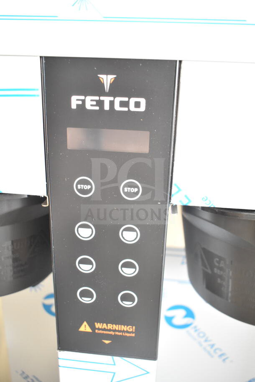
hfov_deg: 41.7
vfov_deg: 59.5
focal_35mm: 32
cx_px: 128
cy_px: 191
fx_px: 334
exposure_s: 1/30
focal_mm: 21
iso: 3200
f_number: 3.8
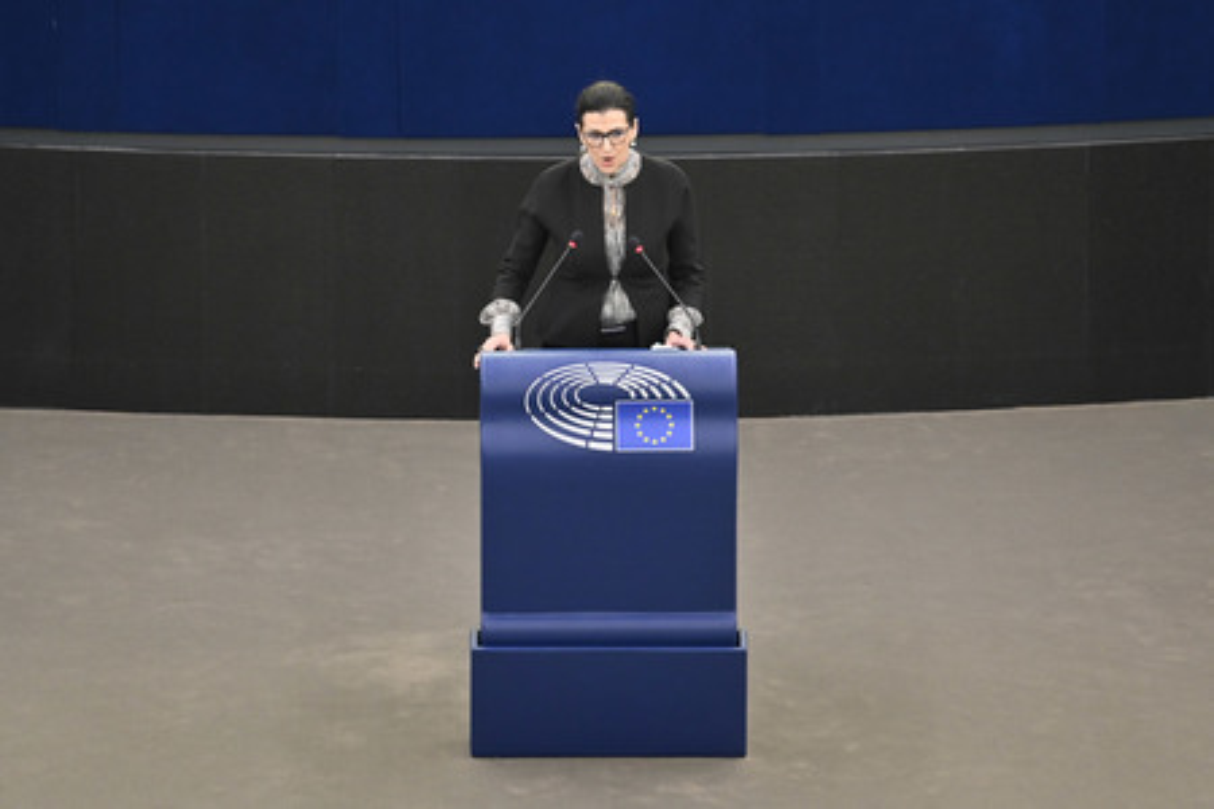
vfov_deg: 6.9
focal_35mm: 200
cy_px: 404
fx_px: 6744
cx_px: 607
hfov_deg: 10.3
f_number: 2.8
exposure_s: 1/250
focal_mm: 200
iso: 1000
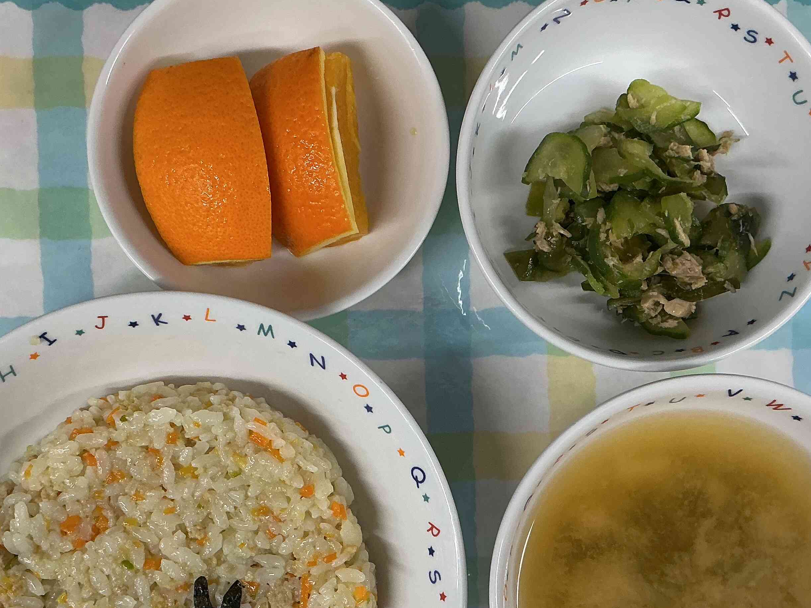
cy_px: 417
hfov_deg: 39.6
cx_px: 356
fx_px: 1125
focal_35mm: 48
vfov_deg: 30.0
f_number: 1.8
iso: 64
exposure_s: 1/50
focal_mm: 3
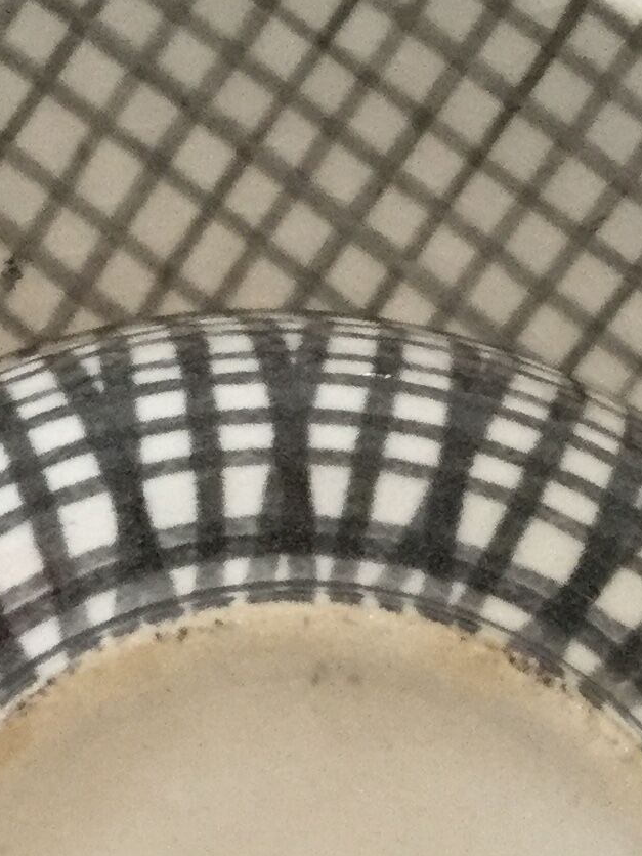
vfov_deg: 15.9
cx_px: 230
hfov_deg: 12.2
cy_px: 898
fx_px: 2992
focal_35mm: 121
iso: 160
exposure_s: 1/33
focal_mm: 3.3
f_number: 2.4
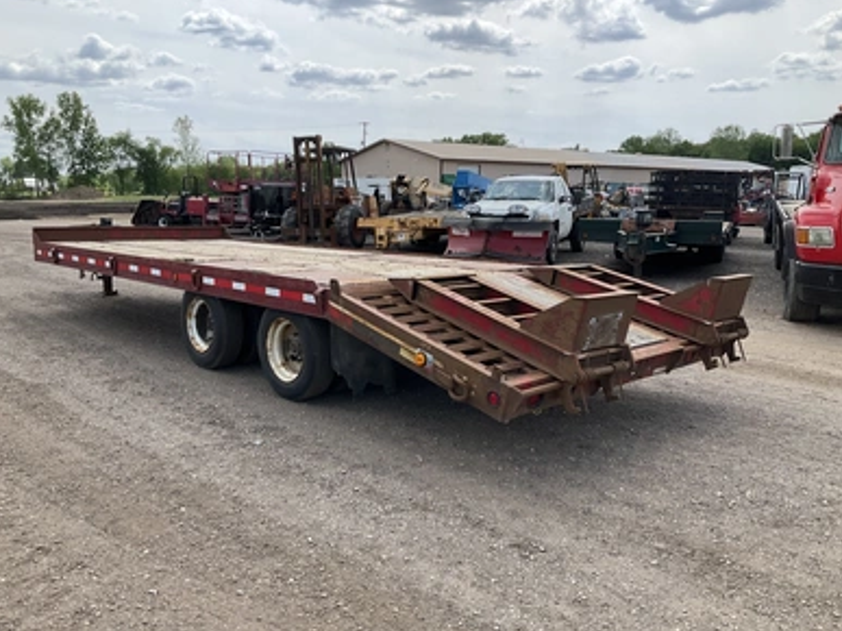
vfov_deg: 46.8
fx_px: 729
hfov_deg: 60.0
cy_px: 322
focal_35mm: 30
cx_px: 409
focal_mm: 3
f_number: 1.8
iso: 25
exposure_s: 1/1195
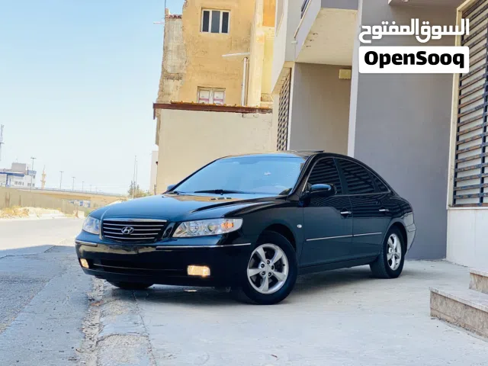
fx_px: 733
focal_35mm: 52
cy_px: 183
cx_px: 244
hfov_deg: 36.8
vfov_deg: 28.0
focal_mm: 6
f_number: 2
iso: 20
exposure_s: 1/157
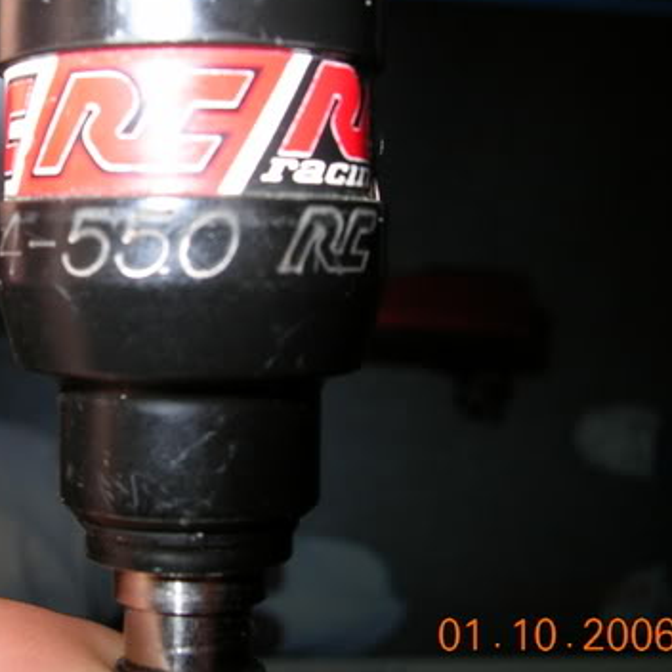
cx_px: 115
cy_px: 247
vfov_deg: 27.6
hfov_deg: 27.1
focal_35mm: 62
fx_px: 1362
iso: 50
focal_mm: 6
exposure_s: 1/60.1
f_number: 3.7
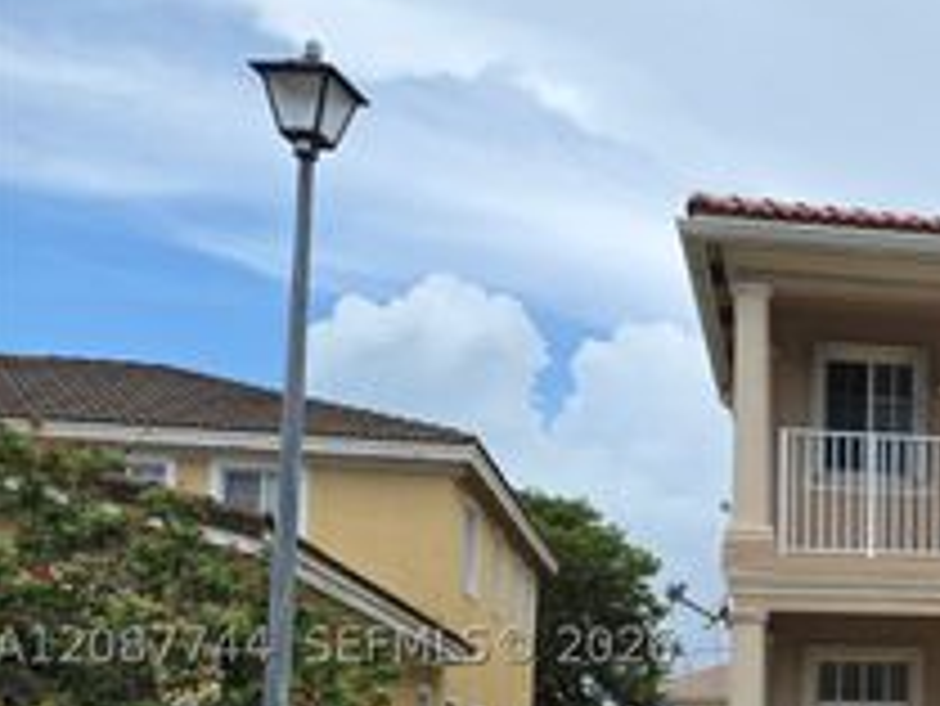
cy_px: 645
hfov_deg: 30.2
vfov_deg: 25.7
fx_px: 1494
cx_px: 1106
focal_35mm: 55
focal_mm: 6.25
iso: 80
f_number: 1.7
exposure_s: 1/4235
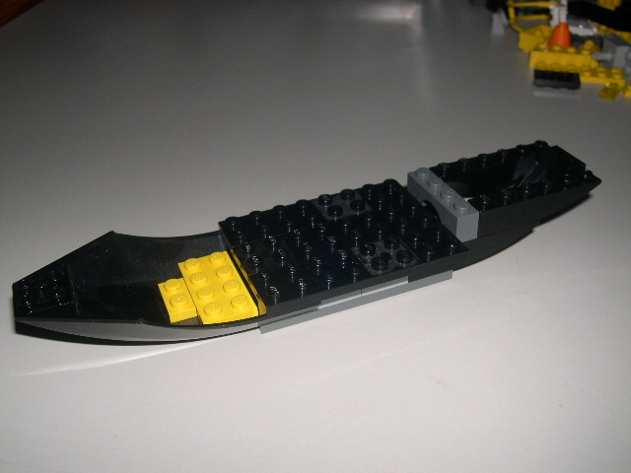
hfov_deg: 49.0
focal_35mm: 38
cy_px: 236
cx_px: 316
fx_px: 693
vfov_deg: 37.7
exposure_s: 1/60
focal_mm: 8
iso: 100
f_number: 7.6
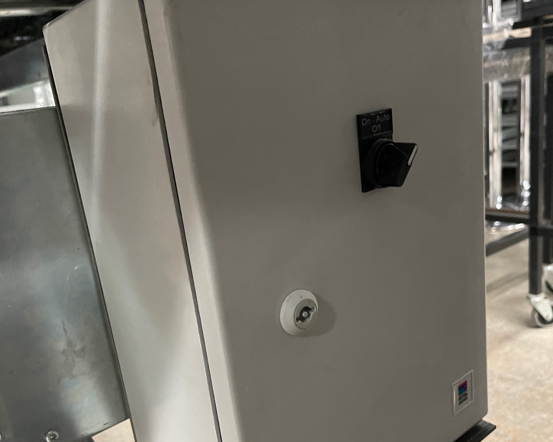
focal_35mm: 34
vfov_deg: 43.1
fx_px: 556
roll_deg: +6.8
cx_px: 276
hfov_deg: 52.8
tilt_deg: -17.5
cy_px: 271
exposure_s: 1/25
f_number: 1.6
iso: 640
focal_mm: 5.1
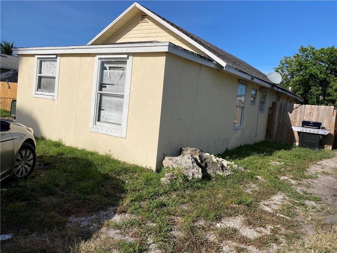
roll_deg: -5.2
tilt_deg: -3.7
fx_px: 273
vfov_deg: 49.7
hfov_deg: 63.4
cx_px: 168
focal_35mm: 28
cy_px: 126
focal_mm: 3.99
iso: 20
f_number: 1.8
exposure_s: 1/4049
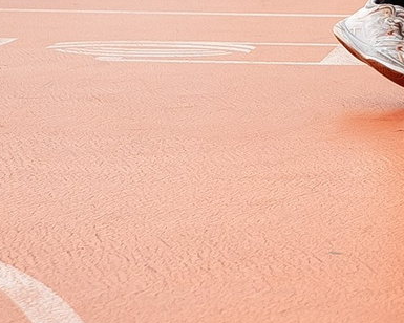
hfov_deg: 10.5
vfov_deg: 8.2
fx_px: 2104
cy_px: -383
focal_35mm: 176
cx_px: 664
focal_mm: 28
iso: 320
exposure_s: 1/3200
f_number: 3.5
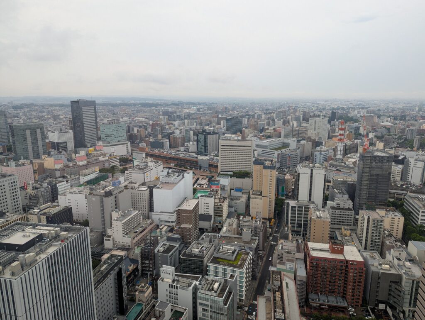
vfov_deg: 56.9
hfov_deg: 71.5
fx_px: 295
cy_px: 160
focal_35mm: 24
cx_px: 212
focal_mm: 6.81
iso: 47
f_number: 1.85
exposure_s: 1/458
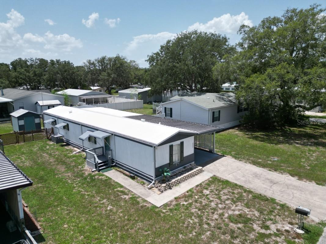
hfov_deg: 71.6
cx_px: 163
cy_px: 122
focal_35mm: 24
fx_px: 226
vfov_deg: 56.8
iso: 200
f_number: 1.7
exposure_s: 1/4000
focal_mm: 6.72
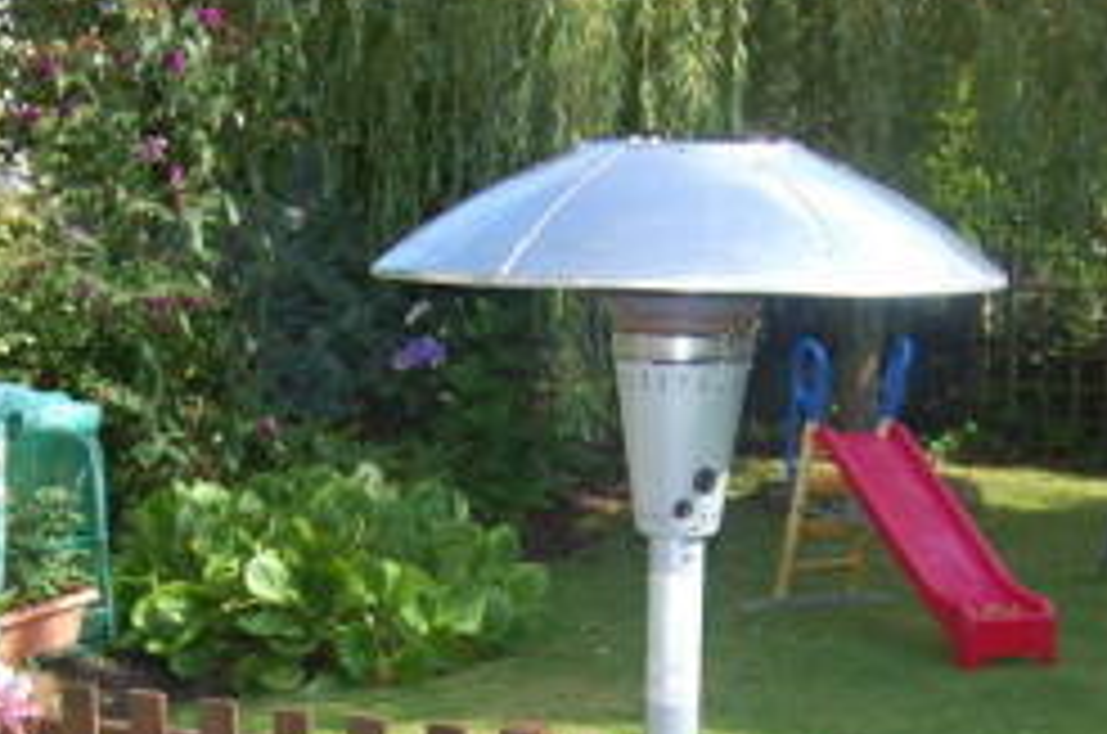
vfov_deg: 18.4
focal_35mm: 72
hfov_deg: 28.1
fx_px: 2210
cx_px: 508
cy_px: 702
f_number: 4
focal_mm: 18
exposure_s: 1/500
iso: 200
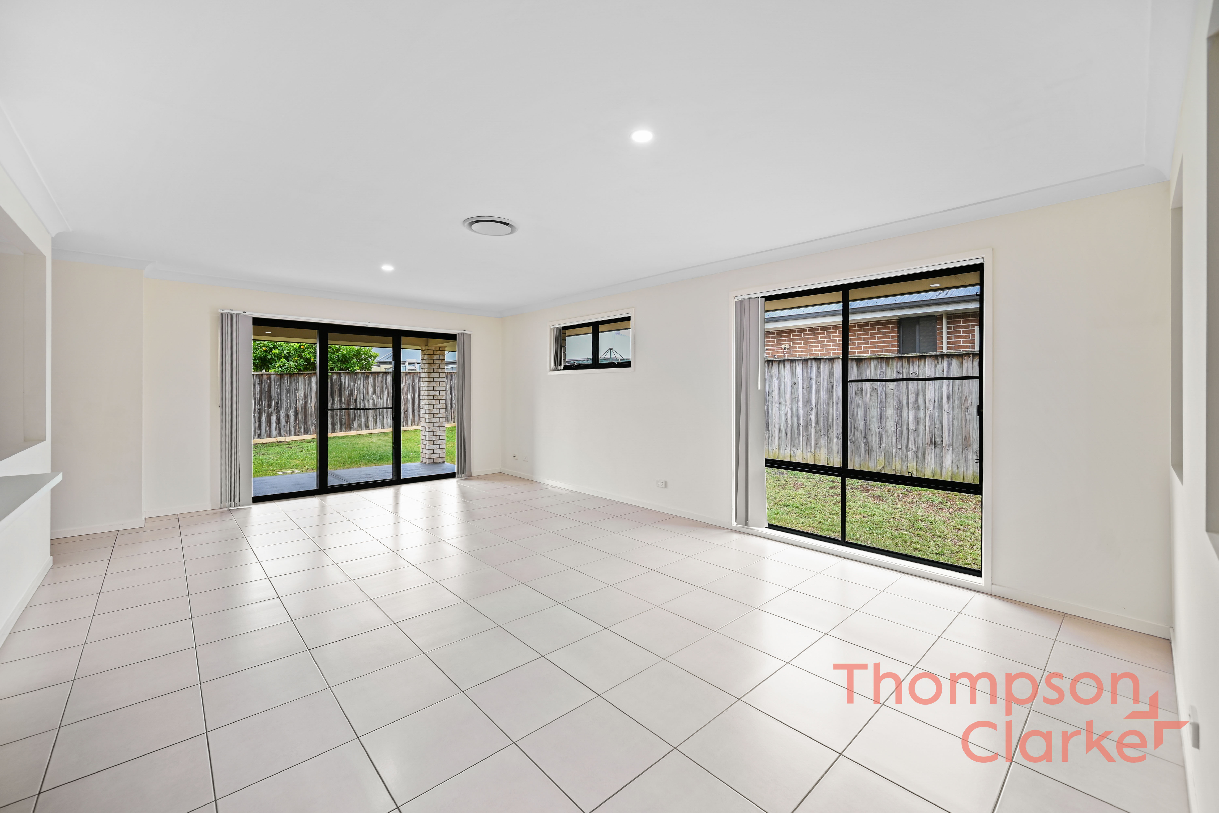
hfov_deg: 104.2
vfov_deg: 81.3
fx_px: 474
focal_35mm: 14
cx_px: 610
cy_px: 406
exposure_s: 1/5
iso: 100
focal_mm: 14
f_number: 4
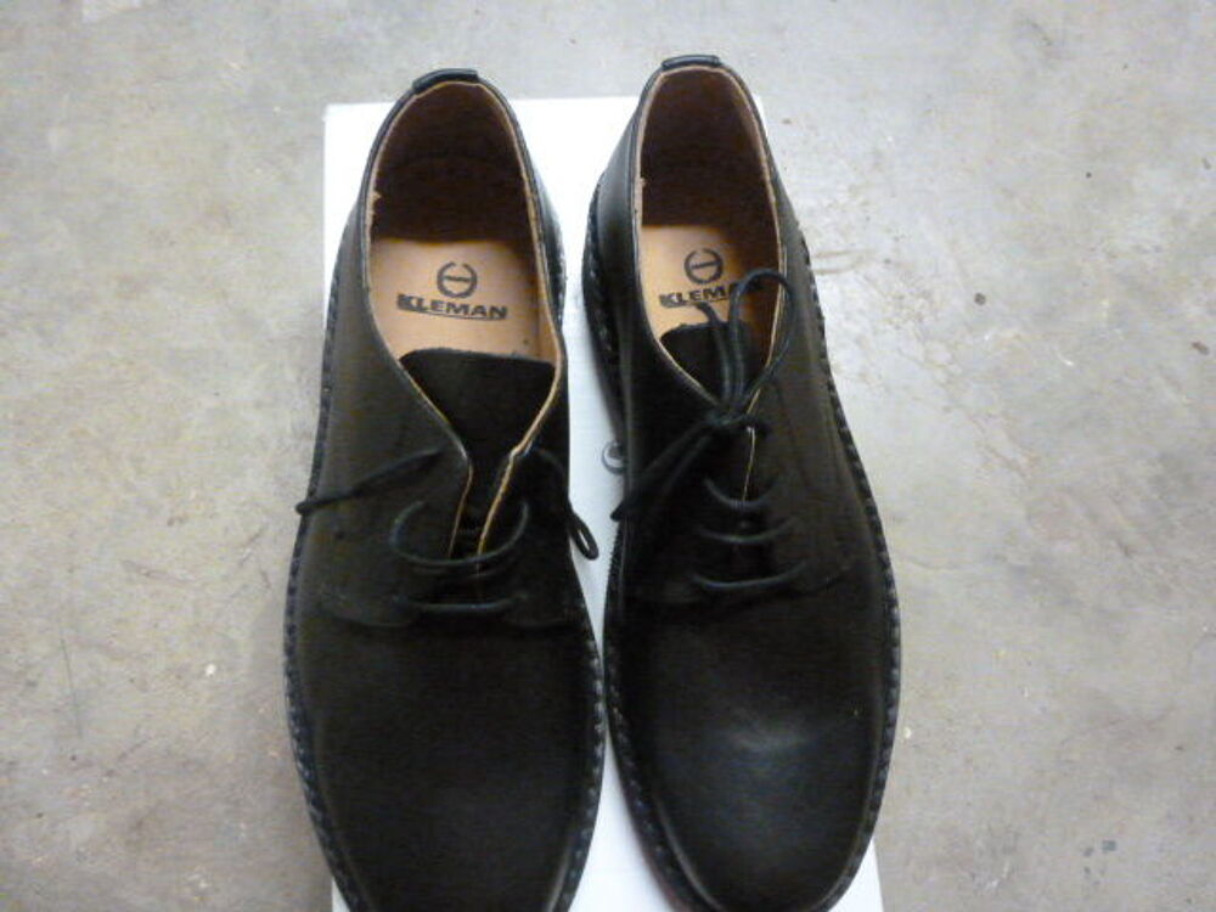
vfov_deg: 56.8
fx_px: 843
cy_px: 456
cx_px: 608
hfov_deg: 71.6
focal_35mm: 24
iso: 1600
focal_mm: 4.3
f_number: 3.3
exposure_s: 1/30
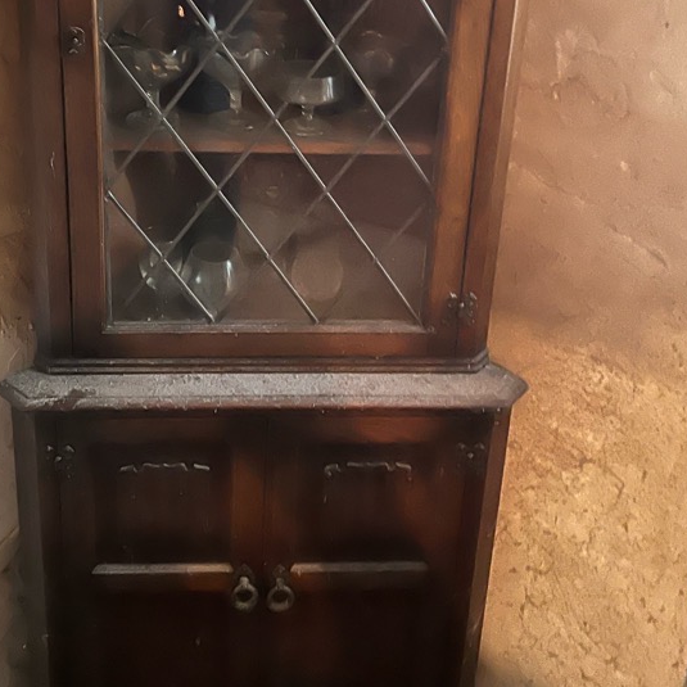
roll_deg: -3.6
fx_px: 988
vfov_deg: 37.0
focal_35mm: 44
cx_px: 250
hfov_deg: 38.1
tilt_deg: -21.0
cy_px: 134
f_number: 1.5
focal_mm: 5.7
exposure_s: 1/20
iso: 800
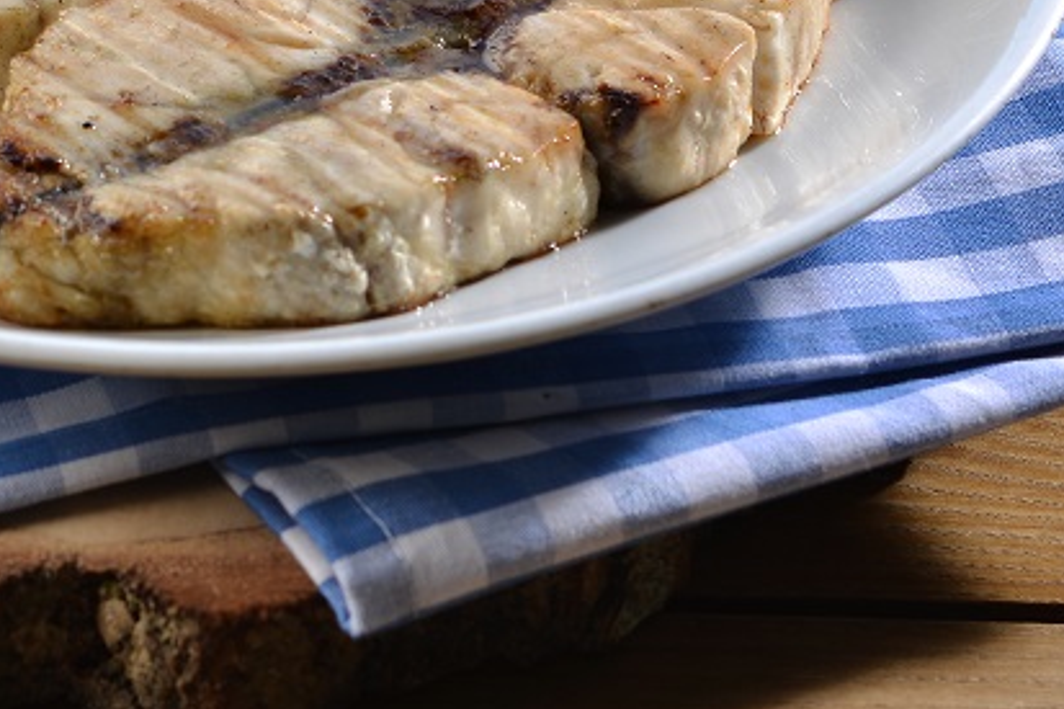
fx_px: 7297
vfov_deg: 5.5
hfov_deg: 8.3
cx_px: 41
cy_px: -142
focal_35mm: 247
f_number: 7.1
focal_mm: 85
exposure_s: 1/80
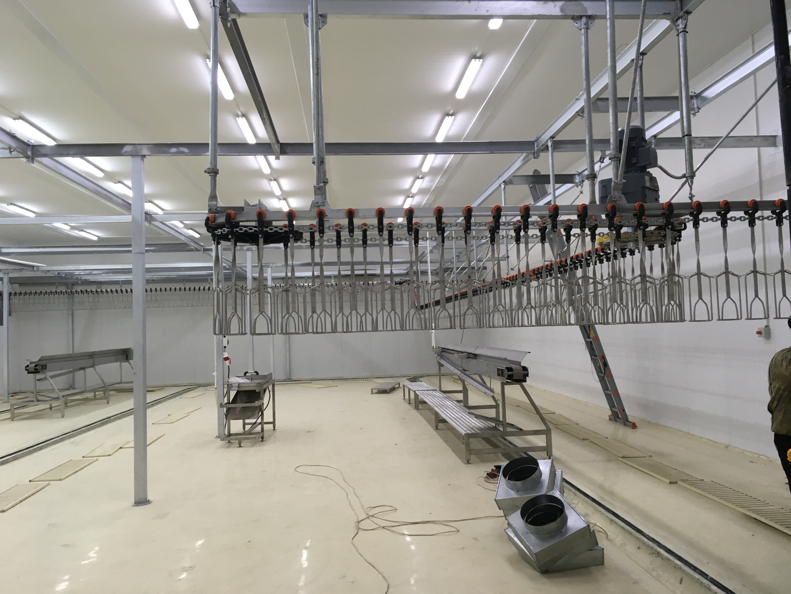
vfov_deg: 48.2
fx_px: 663
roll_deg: +2.4
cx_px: 396
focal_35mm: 29
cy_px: 297
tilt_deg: +3.7
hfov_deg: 61.7
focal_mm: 4.15
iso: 100
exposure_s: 1/33
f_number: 2.2
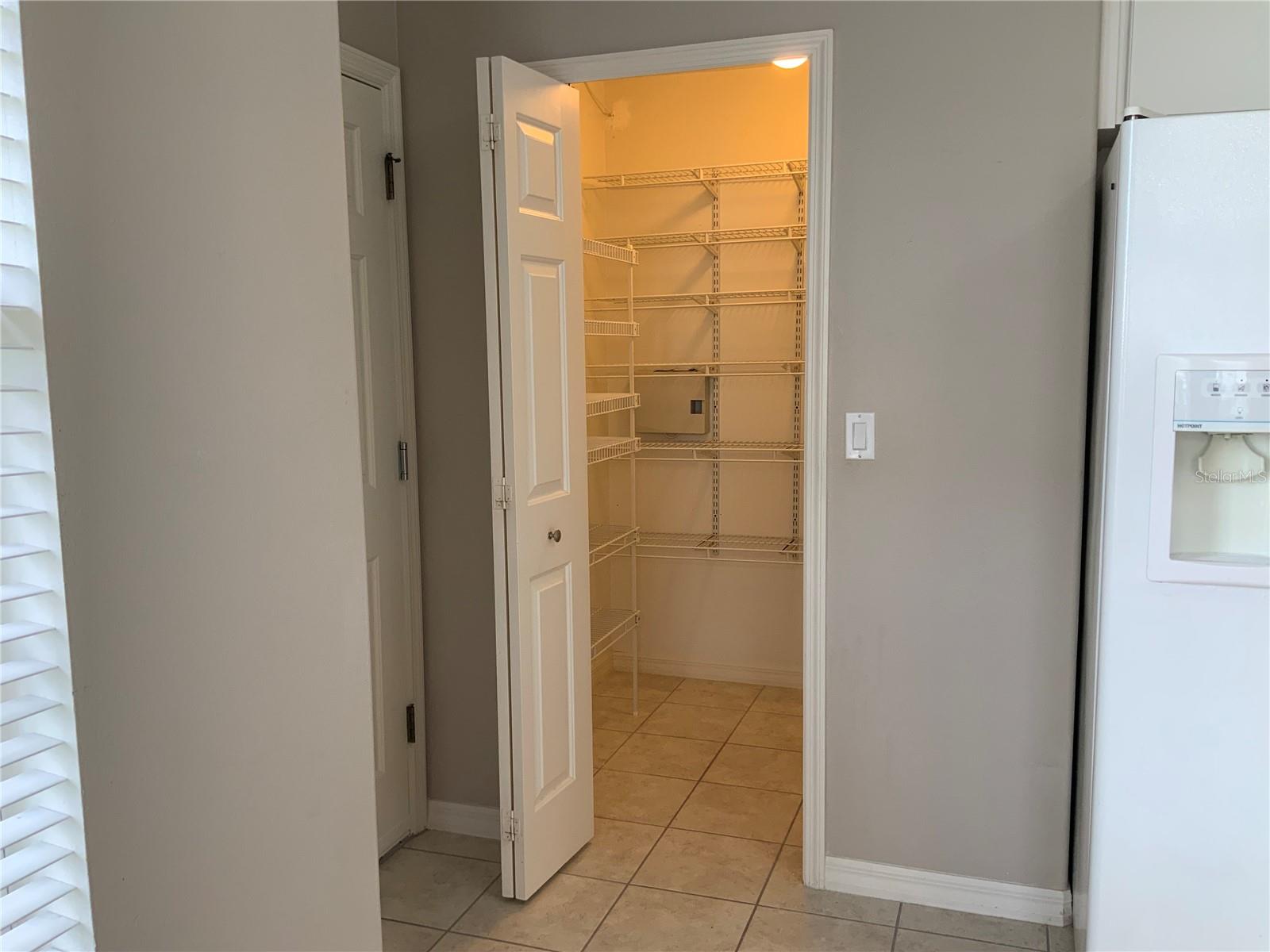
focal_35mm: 29
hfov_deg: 61.7
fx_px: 1064
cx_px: 635
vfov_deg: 48.2
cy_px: 476
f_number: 1.8
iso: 50
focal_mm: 3
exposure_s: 1/60
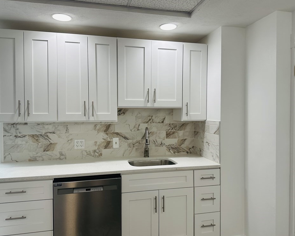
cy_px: 120
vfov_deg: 54.9
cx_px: 142
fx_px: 227
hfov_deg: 66.0
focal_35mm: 26
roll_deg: -0.5
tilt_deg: -1.9
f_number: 1.78
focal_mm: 6.86
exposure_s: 1/120
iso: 125
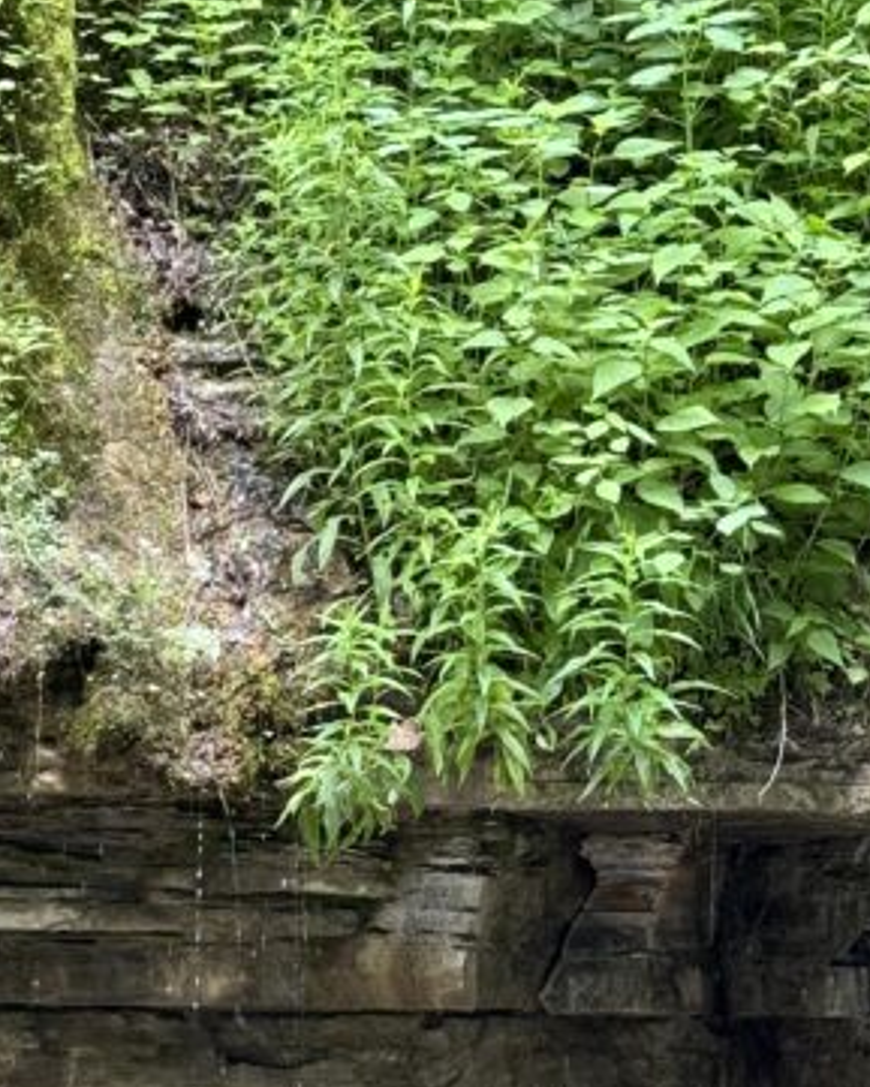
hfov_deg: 11.4
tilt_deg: +2.9
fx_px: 4279
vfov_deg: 14.5
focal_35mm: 133
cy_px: 674
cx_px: -129
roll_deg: +0.5
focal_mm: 6.76
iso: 100
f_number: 1.78
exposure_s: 1/90
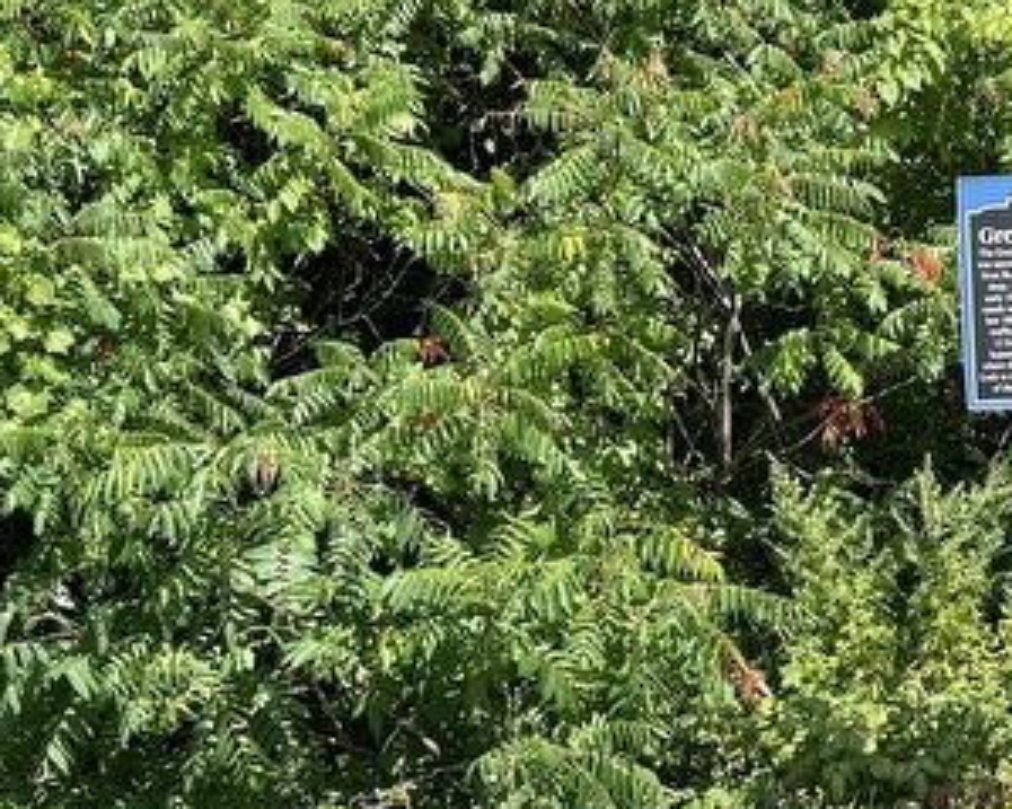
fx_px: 2036
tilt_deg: -2.2
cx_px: 1005
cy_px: 467
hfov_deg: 26.5
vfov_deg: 22.5
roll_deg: +2.4
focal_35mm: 68
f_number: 1.5
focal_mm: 5.7
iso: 50
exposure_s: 1/1901
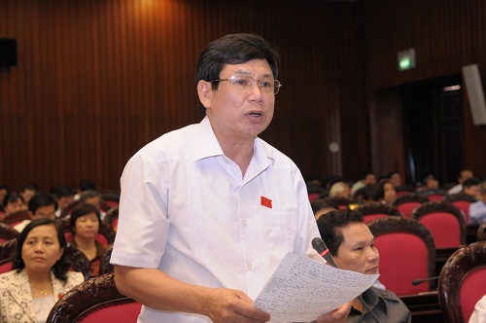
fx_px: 809
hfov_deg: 33.4
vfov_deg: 22.6
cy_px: 162
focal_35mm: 60
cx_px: 243
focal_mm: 40
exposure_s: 1/80
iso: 1000
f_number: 3.5
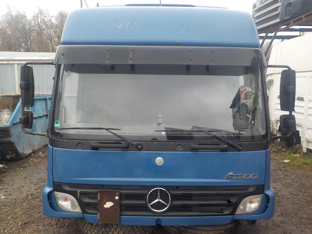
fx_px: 270
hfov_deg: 60.0
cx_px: 156
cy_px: 117
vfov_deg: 46.8
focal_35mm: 30
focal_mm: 4.1
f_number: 3.3
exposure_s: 1/30
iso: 125
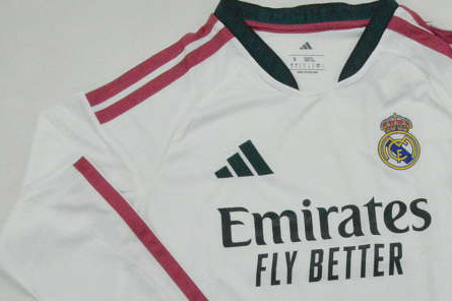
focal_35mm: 80
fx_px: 1004
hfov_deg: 25.1
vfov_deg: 16.7
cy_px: 300
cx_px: 344
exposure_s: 1/200
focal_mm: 22
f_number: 25
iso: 6400
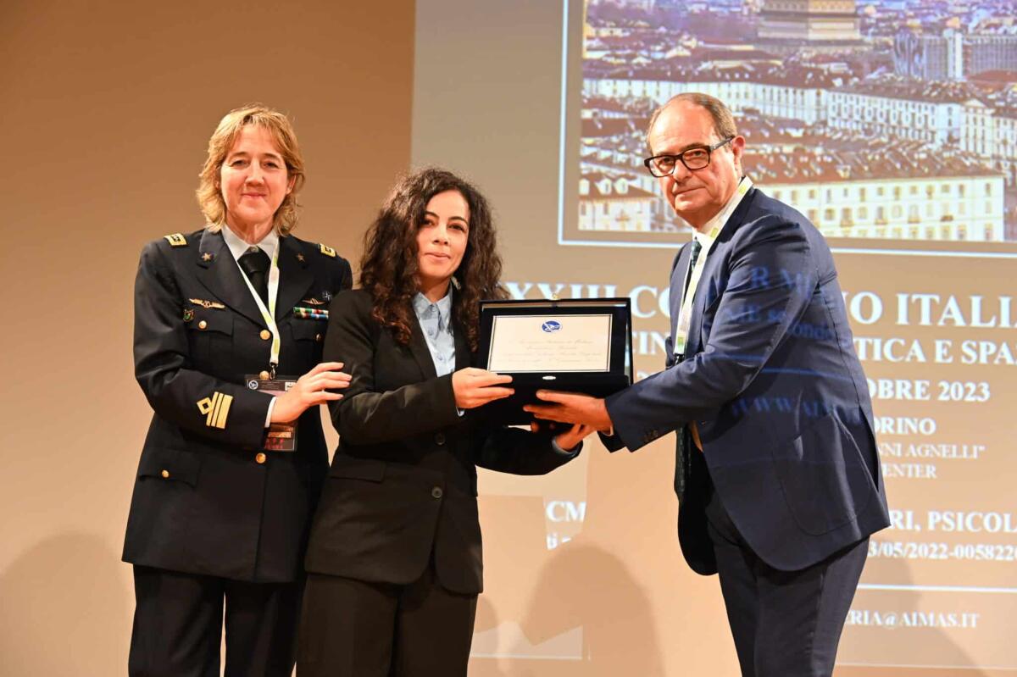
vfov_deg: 19.7
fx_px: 1948
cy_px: 338
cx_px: 508
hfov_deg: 29.3
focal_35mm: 69
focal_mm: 69
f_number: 6
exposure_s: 1/80
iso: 3200
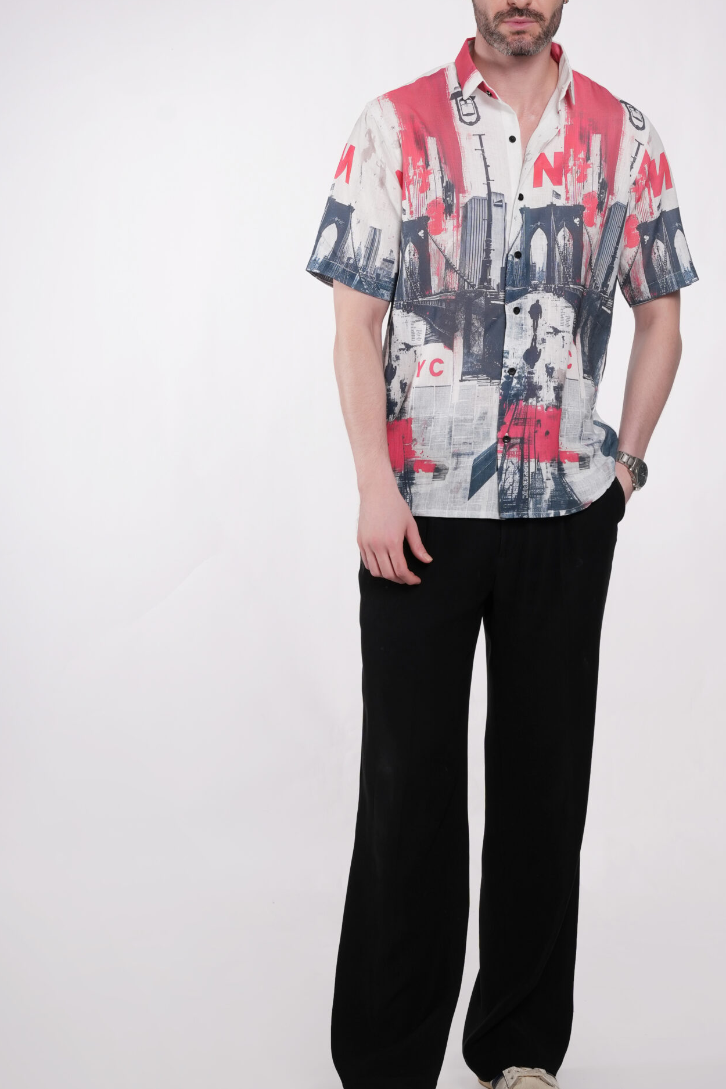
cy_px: 507
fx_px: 2168
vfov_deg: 28.2
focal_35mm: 72
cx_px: 489
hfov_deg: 18.9
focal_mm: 52.5
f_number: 8
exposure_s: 1/160
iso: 200
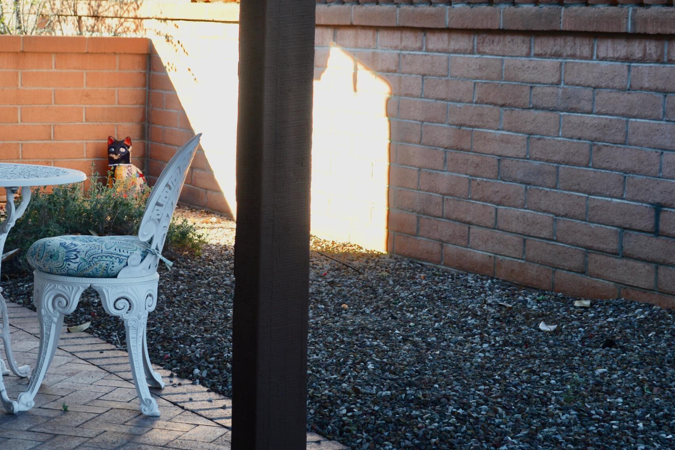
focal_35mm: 97
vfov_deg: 14.1
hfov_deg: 20.9
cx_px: 188
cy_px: 202
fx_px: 1819
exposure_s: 1/100
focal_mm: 55
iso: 200
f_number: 9
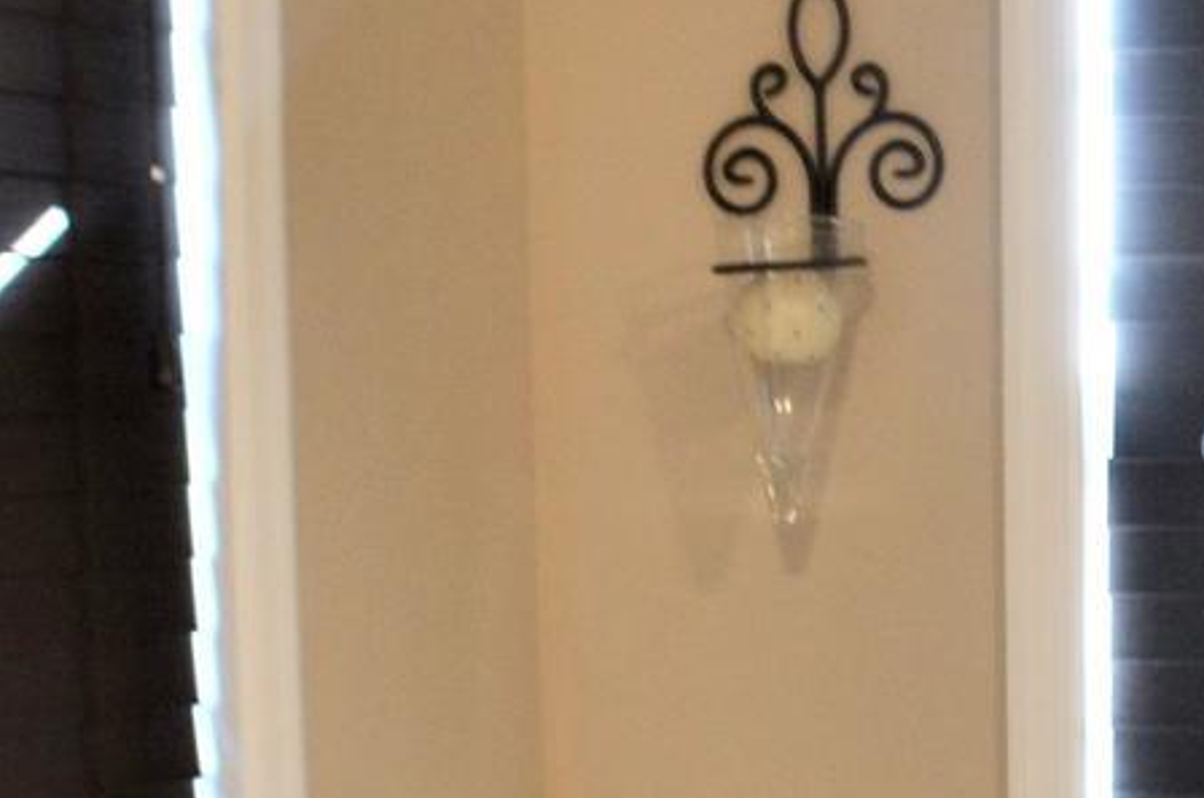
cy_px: 1084
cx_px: 1072
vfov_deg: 8.9
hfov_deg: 13.5
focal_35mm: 151
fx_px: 5041
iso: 450
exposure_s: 1/30
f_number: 5.6
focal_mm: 22
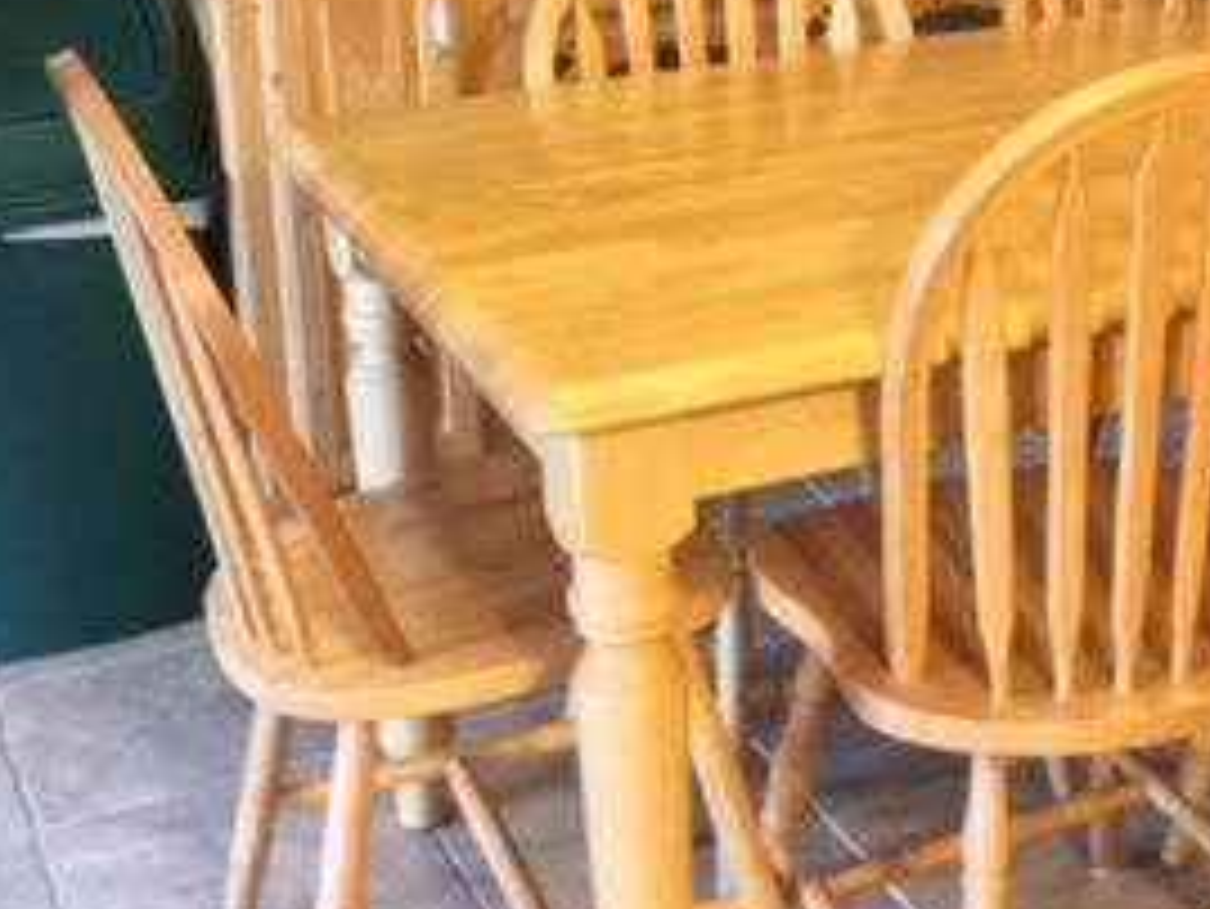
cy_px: 72
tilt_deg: -13.3
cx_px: 909
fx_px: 2413
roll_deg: +2.5
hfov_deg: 27.8
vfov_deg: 20.8
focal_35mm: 69
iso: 320
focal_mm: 4.15
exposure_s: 1/15
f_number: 2.2
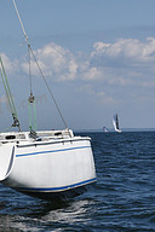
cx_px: -185
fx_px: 1369
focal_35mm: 212
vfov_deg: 9.7
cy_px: 69
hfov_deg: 6.3
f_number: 10
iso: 320
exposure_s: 1/1250
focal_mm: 70
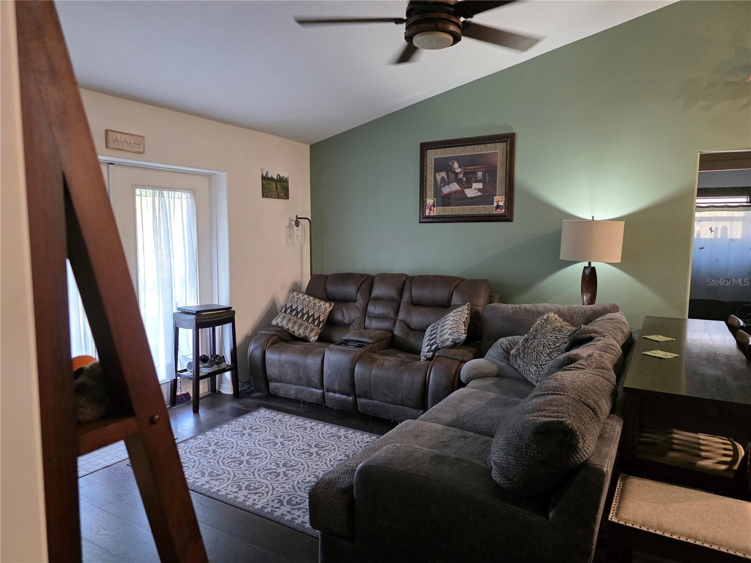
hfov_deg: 73.9
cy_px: 282
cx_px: 376
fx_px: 499
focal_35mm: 23
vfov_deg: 58.9
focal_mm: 6.3
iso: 1000
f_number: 1.7
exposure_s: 1/120
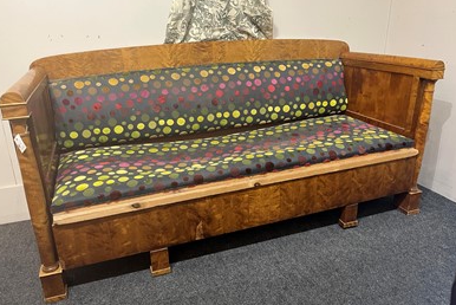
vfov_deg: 46.5
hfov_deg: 65.4
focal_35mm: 28
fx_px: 355
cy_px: 145
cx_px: 226
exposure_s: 1/50
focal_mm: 5.1
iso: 200
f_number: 1.6
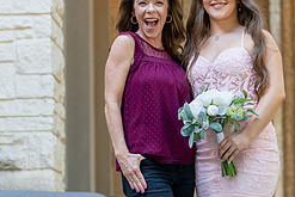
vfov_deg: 8.2
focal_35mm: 168
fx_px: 1377
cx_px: 185
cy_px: 163
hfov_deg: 12.2
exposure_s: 1/320
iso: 1000
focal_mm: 70
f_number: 2.8
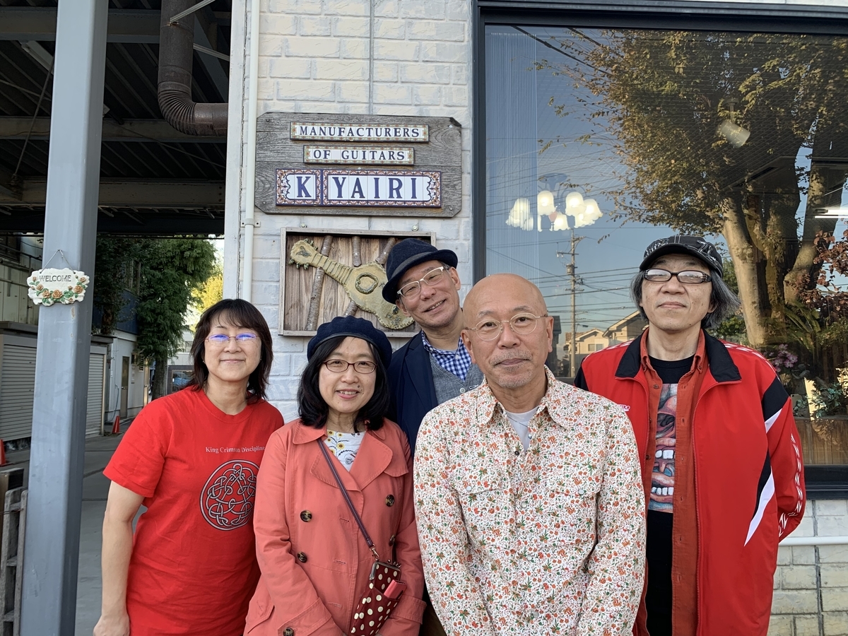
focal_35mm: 26
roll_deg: +0.5
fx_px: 637
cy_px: 318
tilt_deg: +5.4
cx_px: 424
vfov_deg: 53.1
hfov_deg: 67.3
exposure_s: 1/122
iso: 25
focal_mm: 4.25
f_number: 1.8
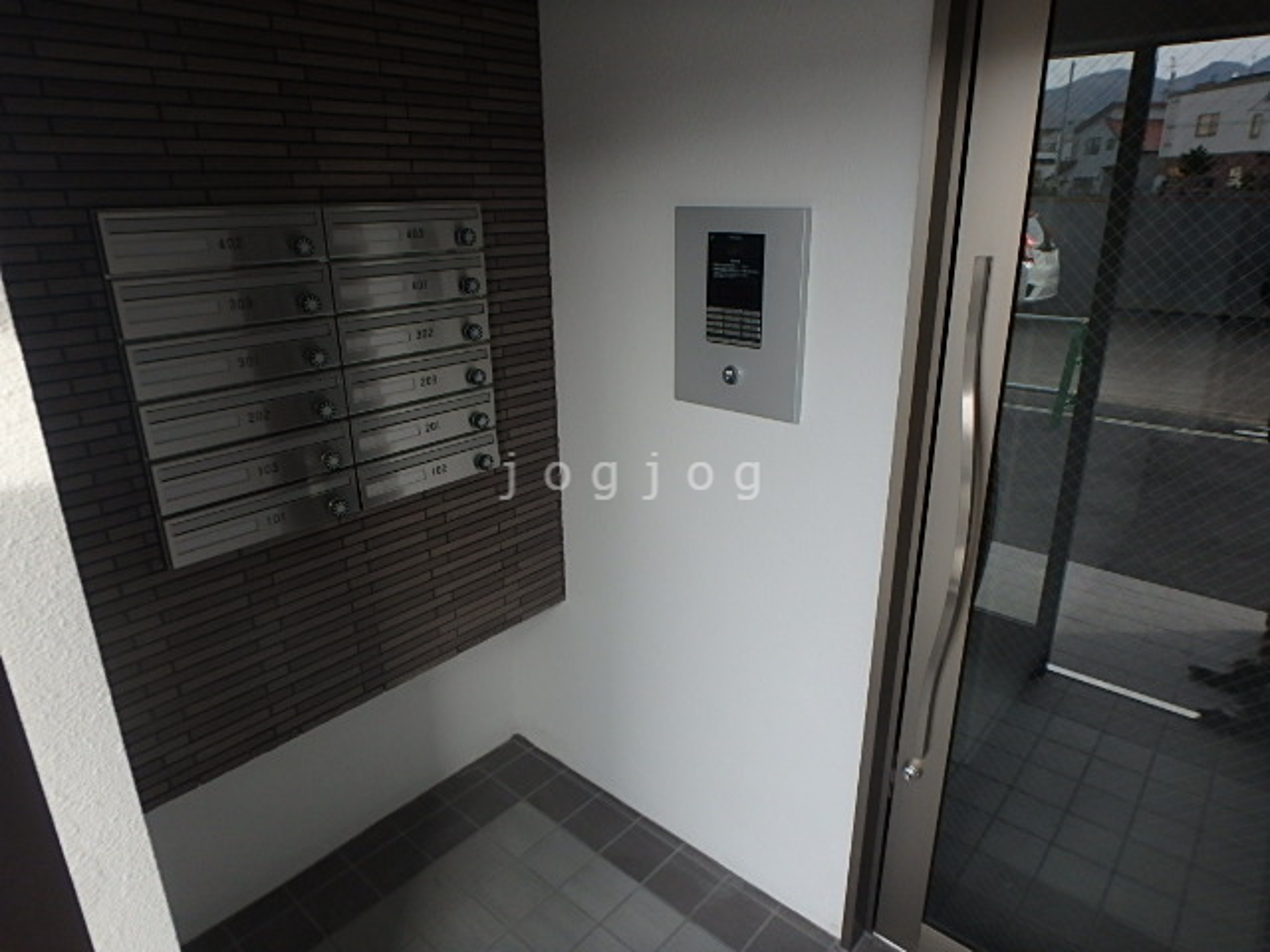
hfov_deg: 79.0
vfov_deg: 63.4
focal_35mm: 21
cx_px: 635
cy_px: 476
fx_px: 770
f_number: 3.5
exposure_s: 1/160
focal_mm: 3.7
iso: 200
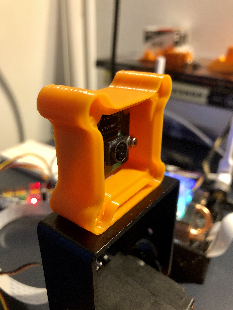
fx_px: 251
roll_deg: -0.1
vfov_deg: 63.4
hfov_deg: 49.7
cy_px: 155
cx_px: 116
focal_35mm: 28
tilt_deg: -27.0
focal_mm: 3.99
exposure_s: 1/15
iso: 100
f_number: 1.8
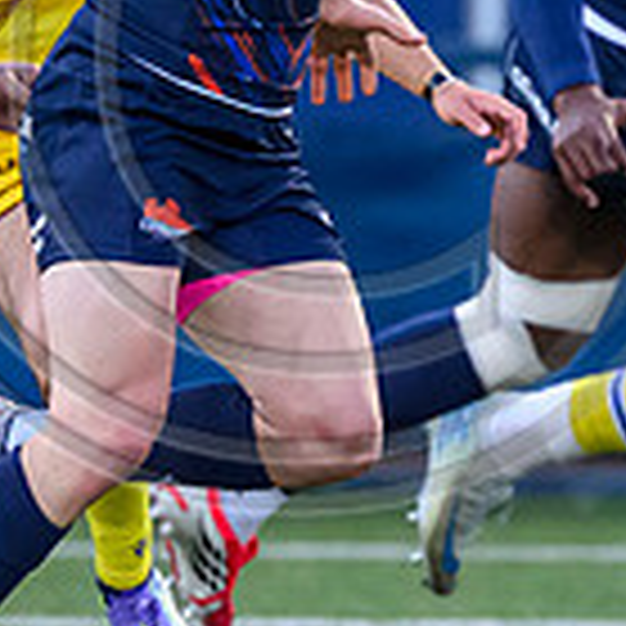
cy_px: -86
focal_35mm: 2480
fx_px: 50740
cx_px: 328
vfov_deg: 0.7
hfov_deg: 0.7
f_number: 2.8
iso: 5000
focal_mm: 400
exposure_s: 1/2500
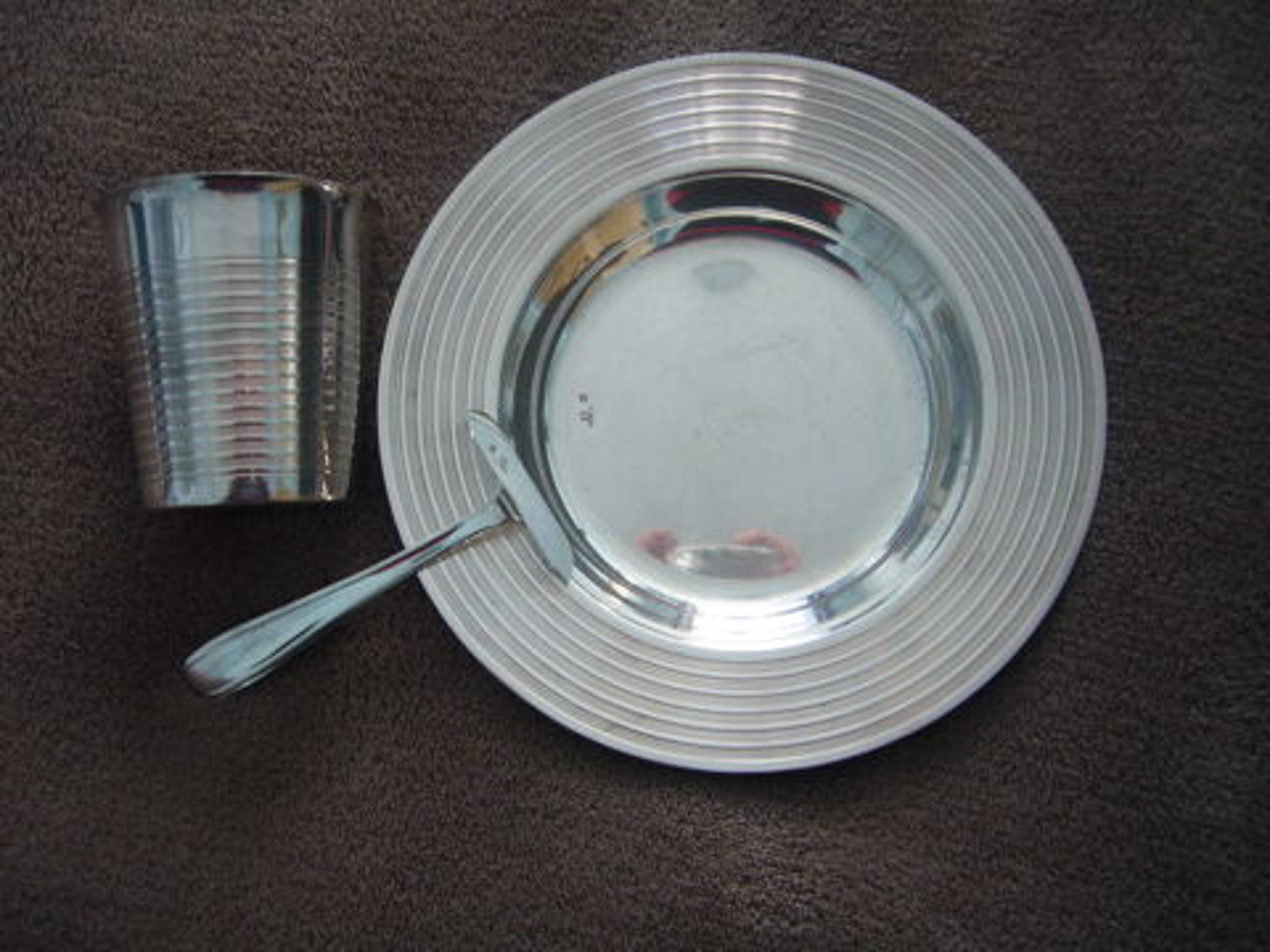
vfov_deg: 40.7
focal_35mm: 35
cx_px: 635
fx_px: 1284
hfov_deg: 52.6
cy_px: 476
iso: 100
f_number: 2.8
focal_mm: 5.8
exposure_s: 1/20
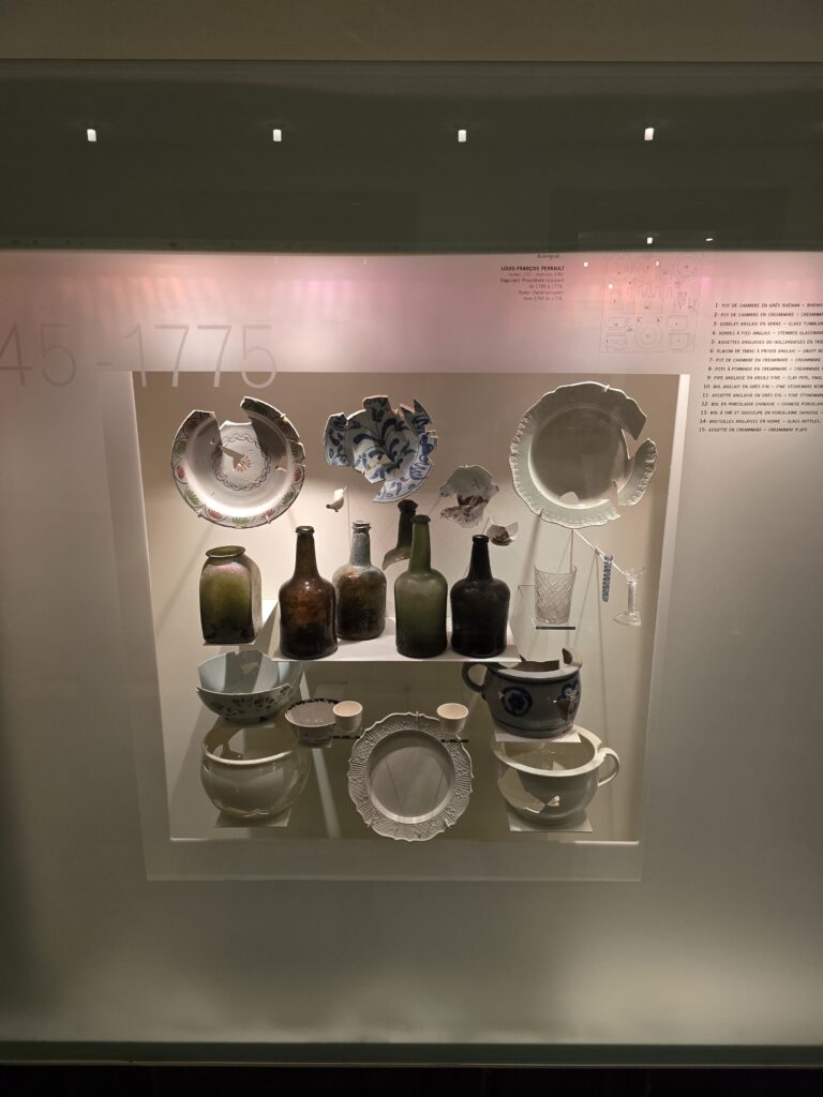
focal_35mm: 23
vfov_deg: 73.9
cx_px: 412
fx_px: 729
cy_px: 548
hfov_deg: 58.9
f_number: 1.7
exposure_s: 1/120
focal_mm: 6.3
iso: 320
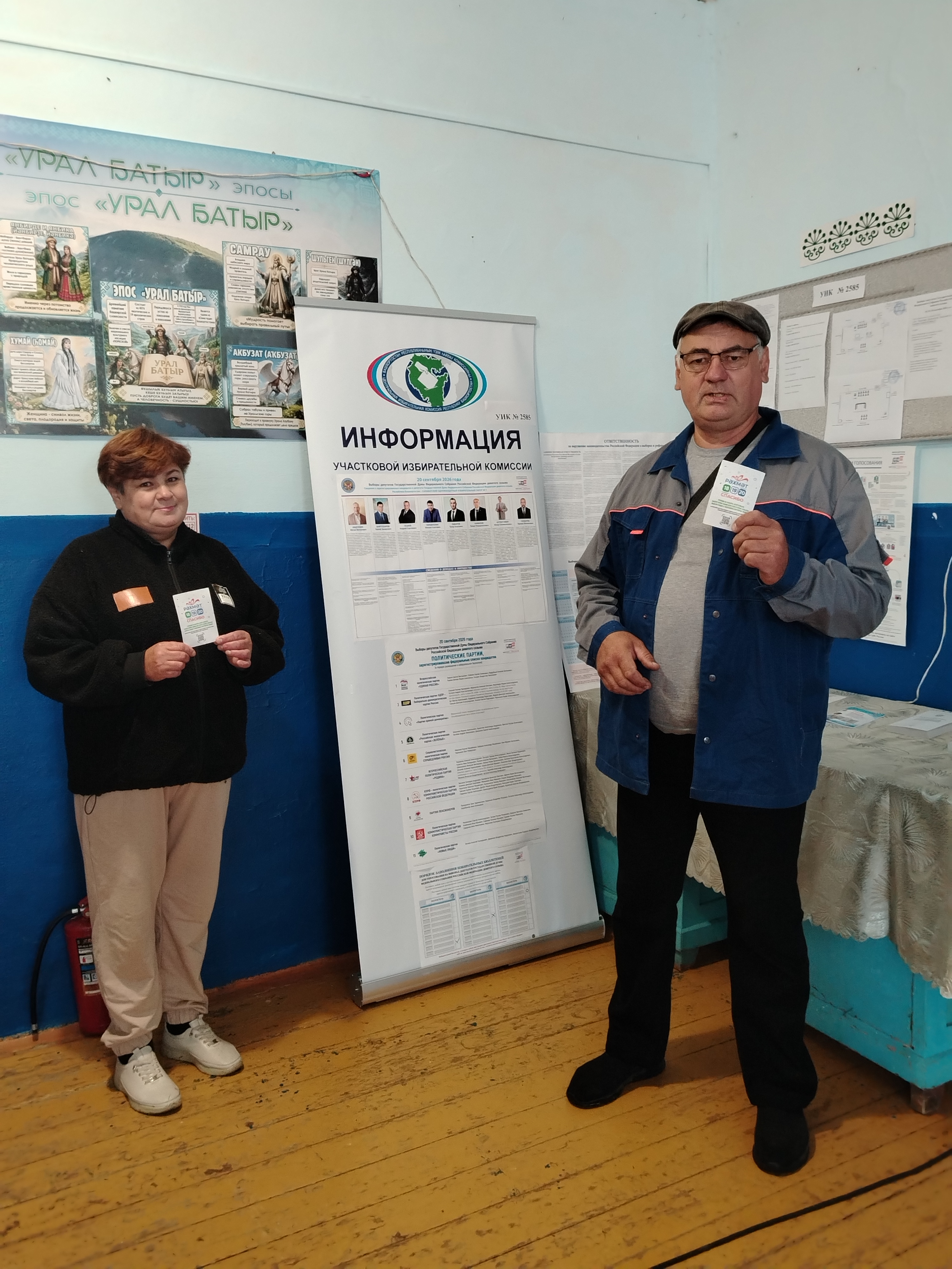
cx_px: 476
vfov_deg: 61.7
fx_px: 1063
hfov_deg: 48.2
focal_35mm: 29
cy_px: 634
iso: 2181
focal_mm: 5.25
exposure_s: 1/25
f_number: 1.75
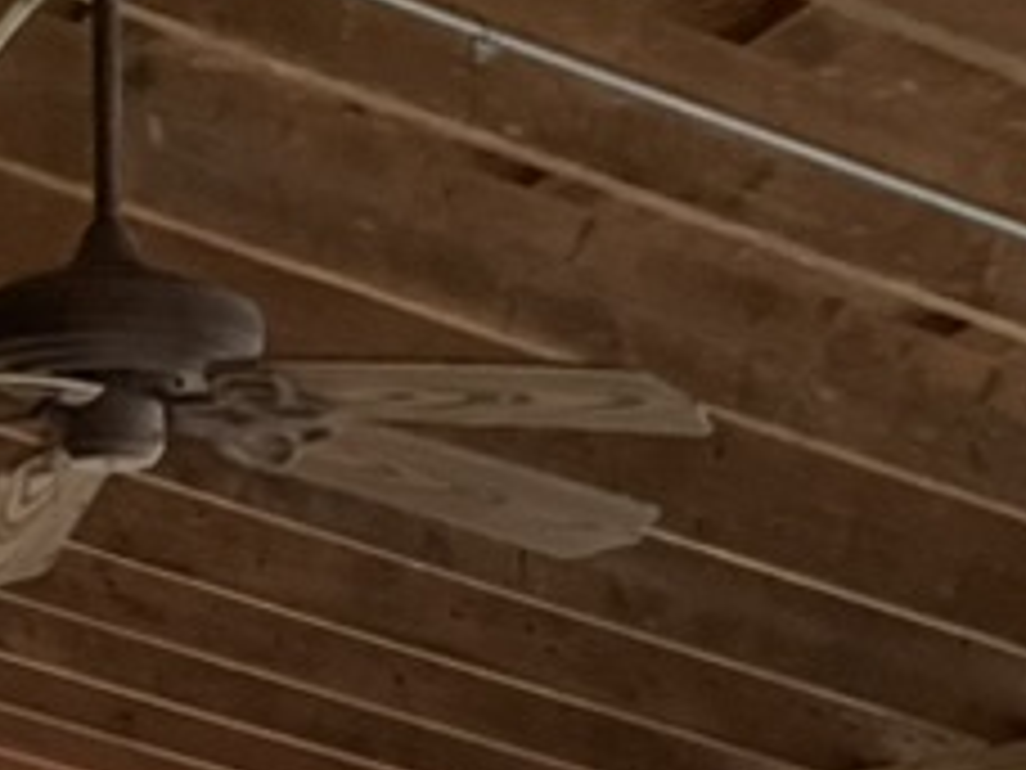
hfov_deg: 16.7
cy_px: 1450
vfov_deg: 11.6
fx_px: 3468
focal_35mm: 117
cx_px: 162
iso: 500
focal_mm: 4.2
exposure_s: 1/40
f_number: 1.6
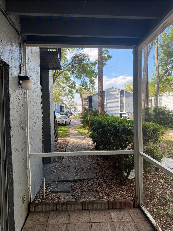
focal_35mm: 24
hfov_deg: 56.8
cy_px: 116
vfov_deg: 71.6
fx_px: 160
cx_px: 86
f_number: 1.78
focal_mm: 6.76
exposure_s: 1/580
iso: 100
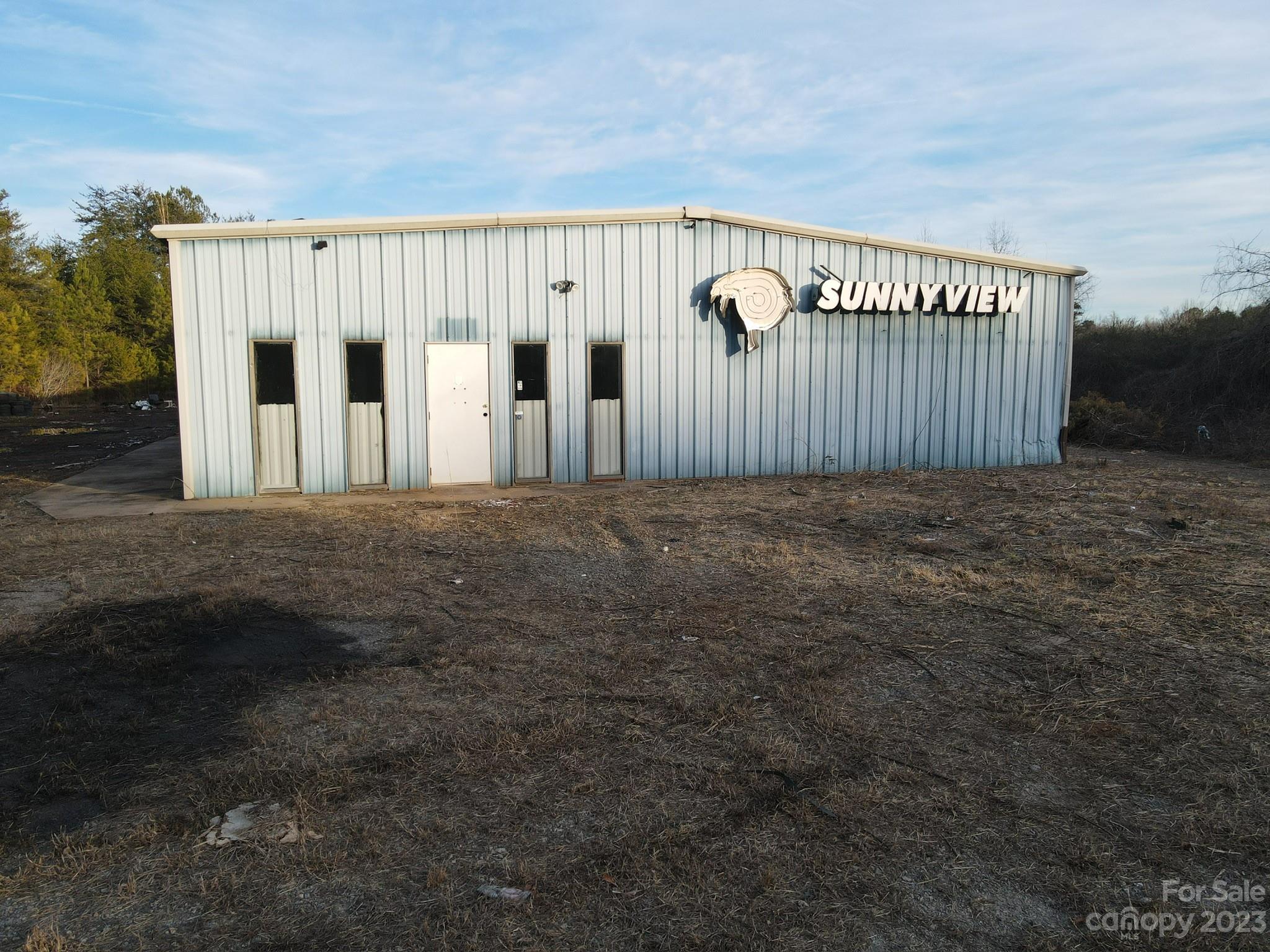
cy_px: 476
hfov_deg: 71.6
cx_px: 635
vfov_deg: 56.8
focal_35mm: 24
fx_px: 881
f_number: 2.8
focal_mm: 4.5
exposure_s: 1/200
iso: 100
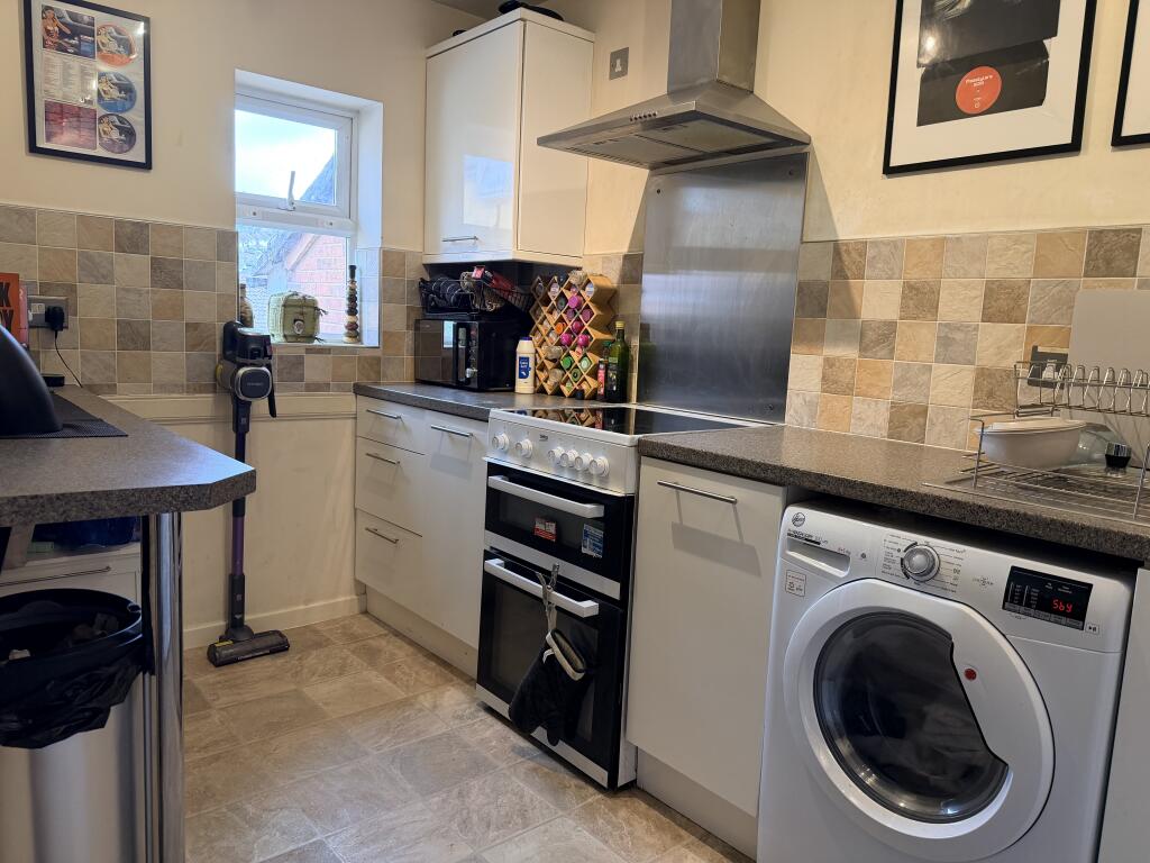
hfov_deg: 71.6
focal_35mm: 24
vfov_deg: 56.8
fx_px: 797
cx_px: 575
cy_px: 432
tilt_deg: -7.4
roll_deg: -2.5
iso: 200
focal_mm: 6.76
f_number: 1.78
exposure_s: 1/100
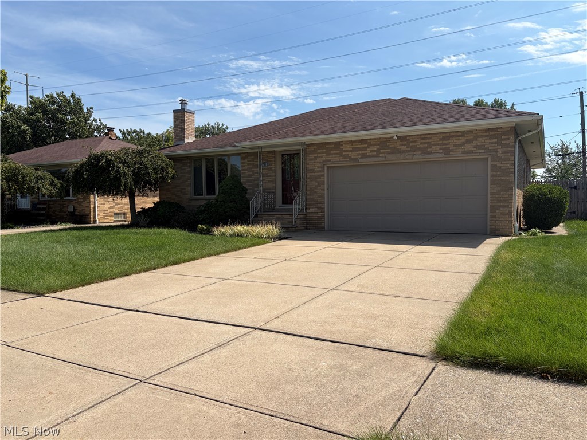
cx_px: 294
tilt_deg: -1.9
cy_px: 220
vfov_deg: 53.1
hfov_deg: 67.3
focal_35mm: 26
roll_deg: +0.3
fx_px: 441
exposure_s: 1/4329
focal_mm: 5.96
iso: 50
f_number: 1.6
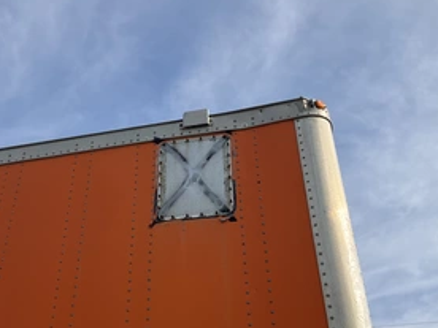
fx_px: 531
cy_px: 203
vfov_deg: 34.2
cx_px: 151
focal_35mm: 42
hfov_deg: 44.2
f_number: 1.8
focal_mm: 3
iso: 25
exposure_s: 1/1848
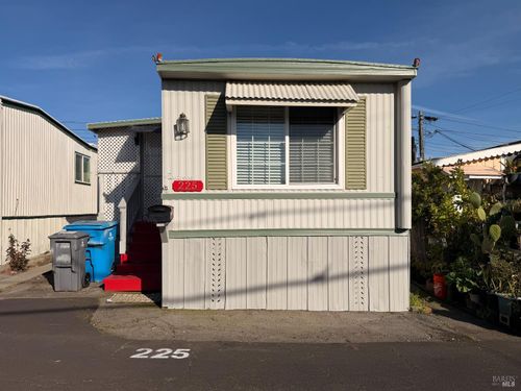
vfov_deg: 56.8
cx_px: 260
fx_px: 361
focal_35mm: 24
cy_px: 196
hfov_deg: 71.6
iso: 80
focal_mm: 6.76
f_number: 1.78
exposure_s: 1/11905
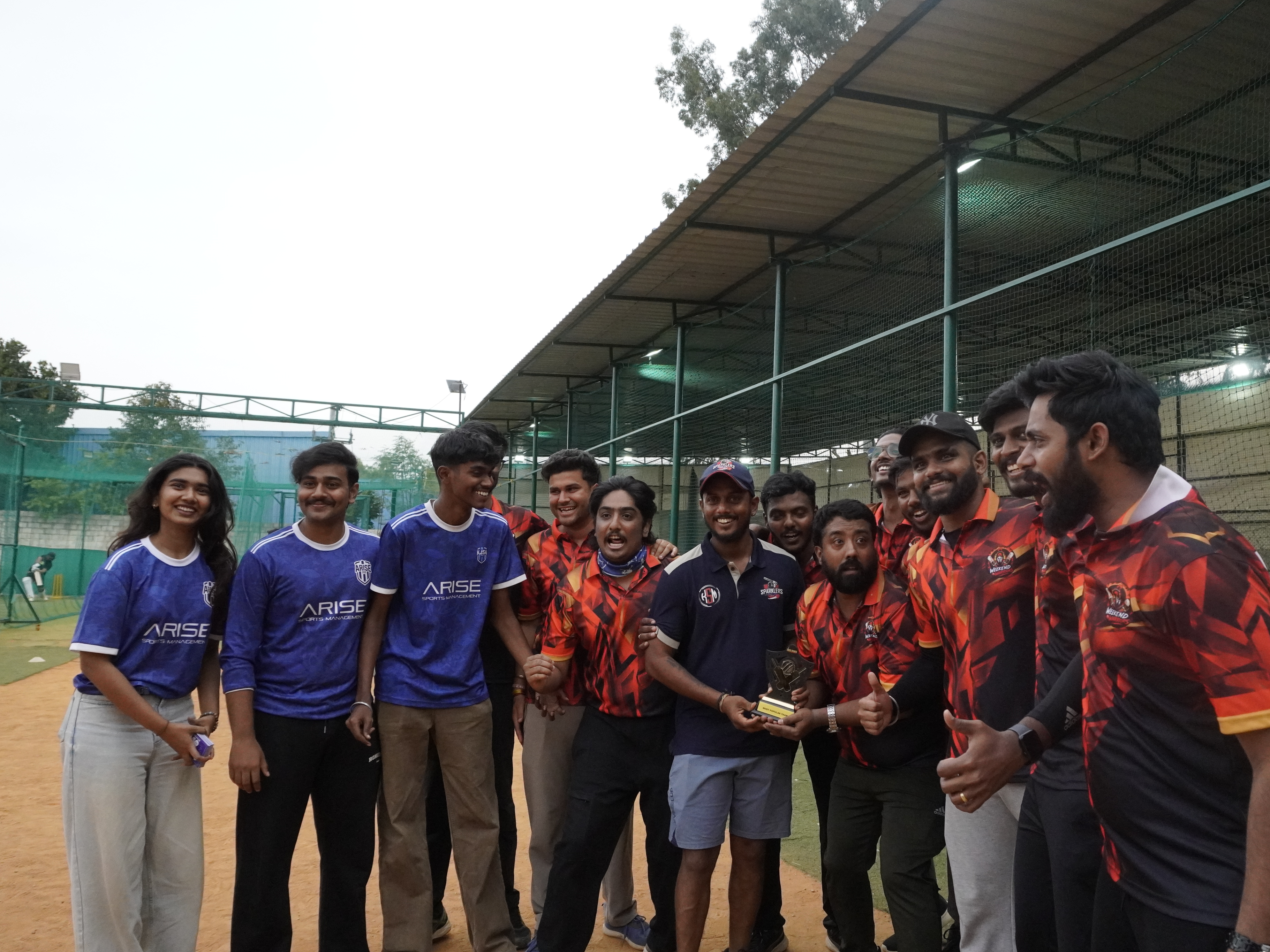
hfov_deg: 62.1
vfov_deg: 48.9
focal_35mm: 29
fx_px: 1048
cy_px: 479
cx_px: 732
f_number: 5.6
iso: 3200
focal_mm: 17
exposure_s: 1/1000
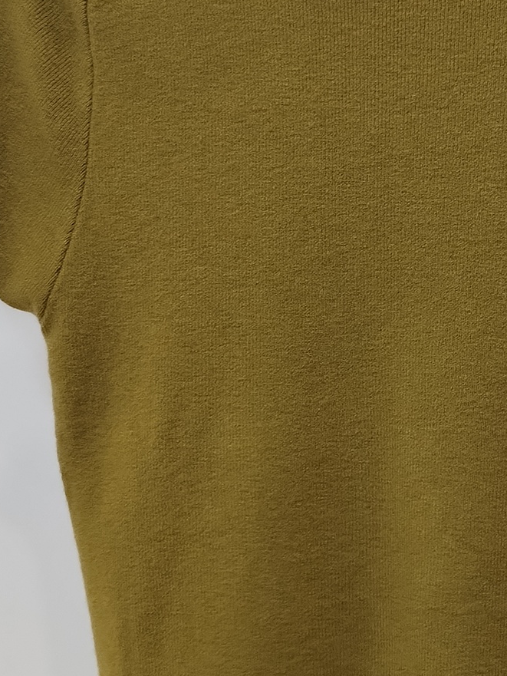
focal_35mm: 79
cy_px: 297
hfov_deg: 18.6
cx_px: 378
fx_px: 1542
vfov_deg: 24.7
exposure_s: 1/60
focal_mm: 4.75
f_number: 1.8
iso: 444
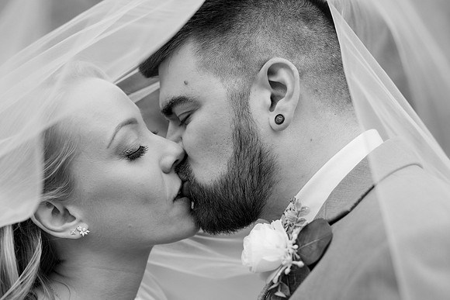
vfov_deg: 27.0
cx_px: 225
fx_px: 625
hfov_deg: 39.6
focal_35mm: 50
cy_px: 150
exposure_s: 1/400
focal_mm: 50
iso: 100
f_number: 3.5
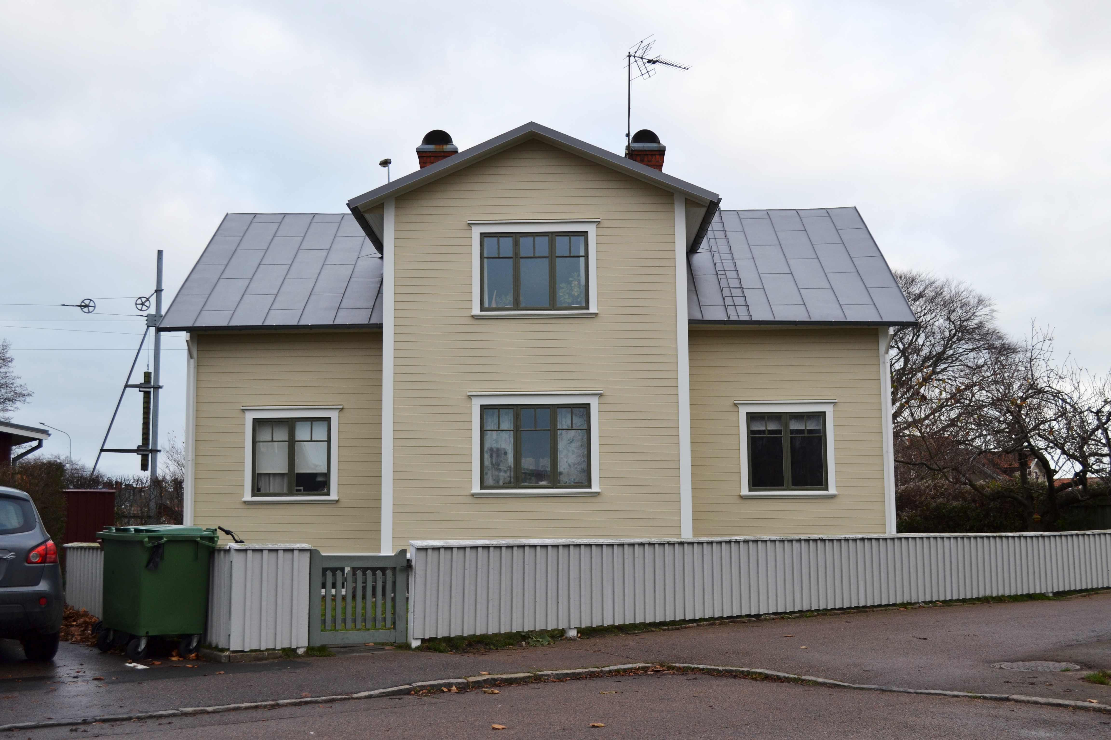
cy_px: 370
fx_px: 1296
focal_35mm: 42
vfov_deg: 31.9
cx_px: 556
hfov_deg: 46.4
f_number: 5.6
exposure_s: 1/125
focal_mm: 28
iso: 160
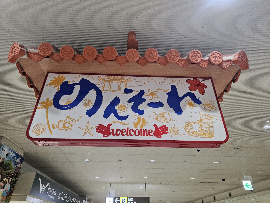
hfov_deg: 73.9
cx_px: 135
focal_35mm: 23
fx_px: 179
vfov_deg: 58.9
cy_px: 102
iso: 500
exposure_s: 1/100
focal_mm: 6.3
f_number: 1.7
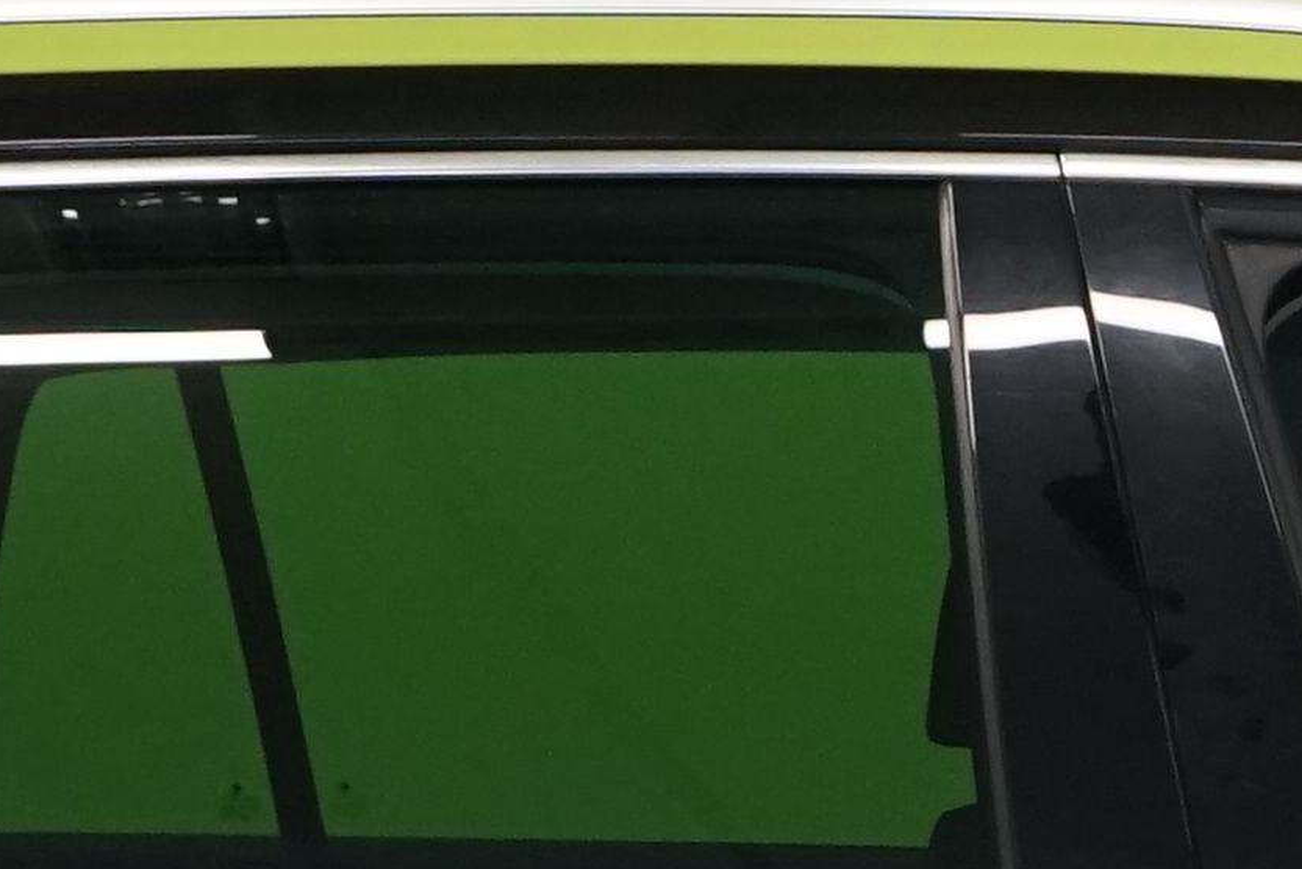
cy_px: 1410
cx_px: 1479
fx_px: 9117
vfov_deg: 5.4
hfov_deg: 8.1
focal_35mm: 252
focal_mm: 35
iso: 1250
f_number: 6.3
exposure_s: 1/30
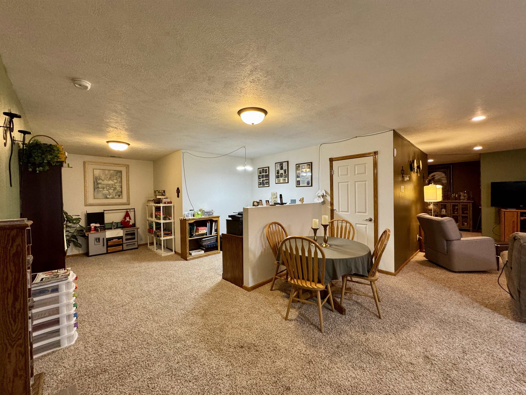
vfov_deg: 85.7
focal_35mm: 14
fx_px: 213
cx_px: 263
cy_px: 198
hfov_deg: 102.1
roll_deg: +0.9
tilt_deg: -0.5
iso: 250
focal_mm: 2.22
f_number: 2.2
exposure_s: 1/60
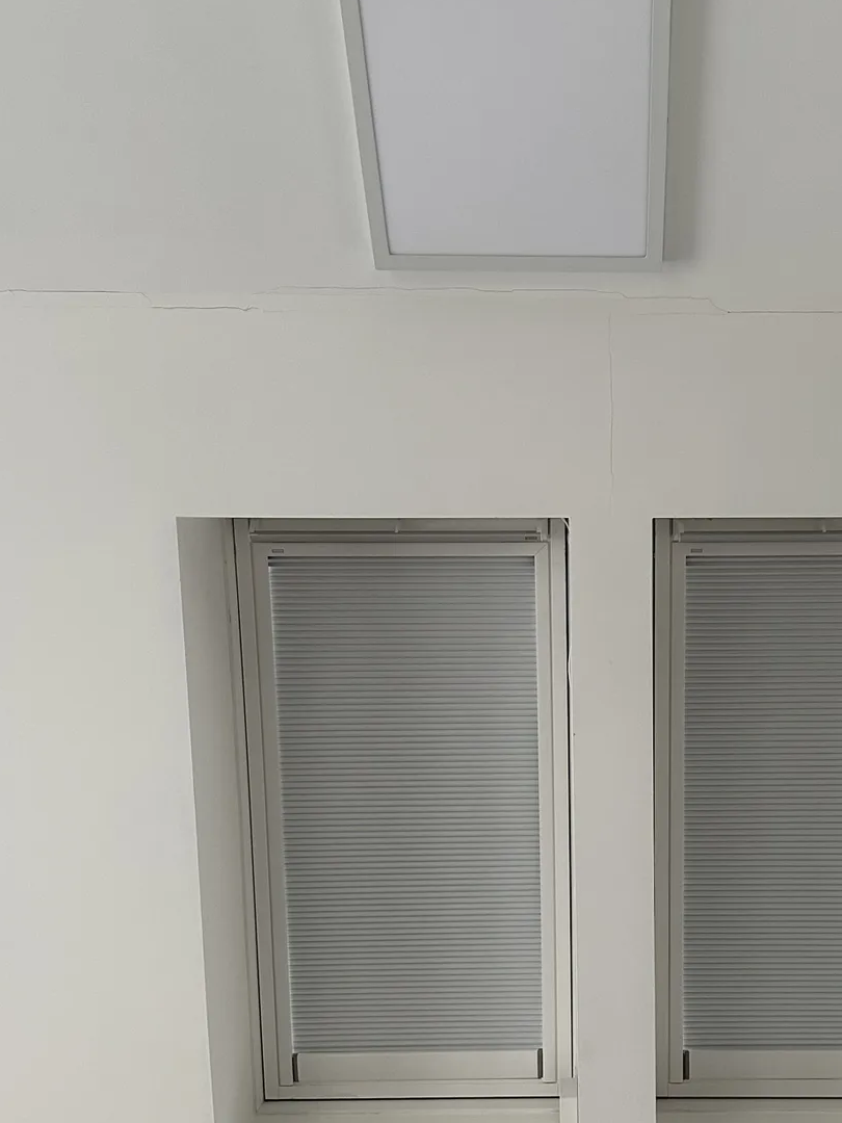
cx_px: 616
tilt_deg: +45.6
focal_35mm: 40
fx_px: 1297
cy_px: 662
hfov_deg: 35.3
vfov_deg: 46.6
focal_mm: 6.86
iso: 250
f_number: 1.78
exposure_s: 1/79
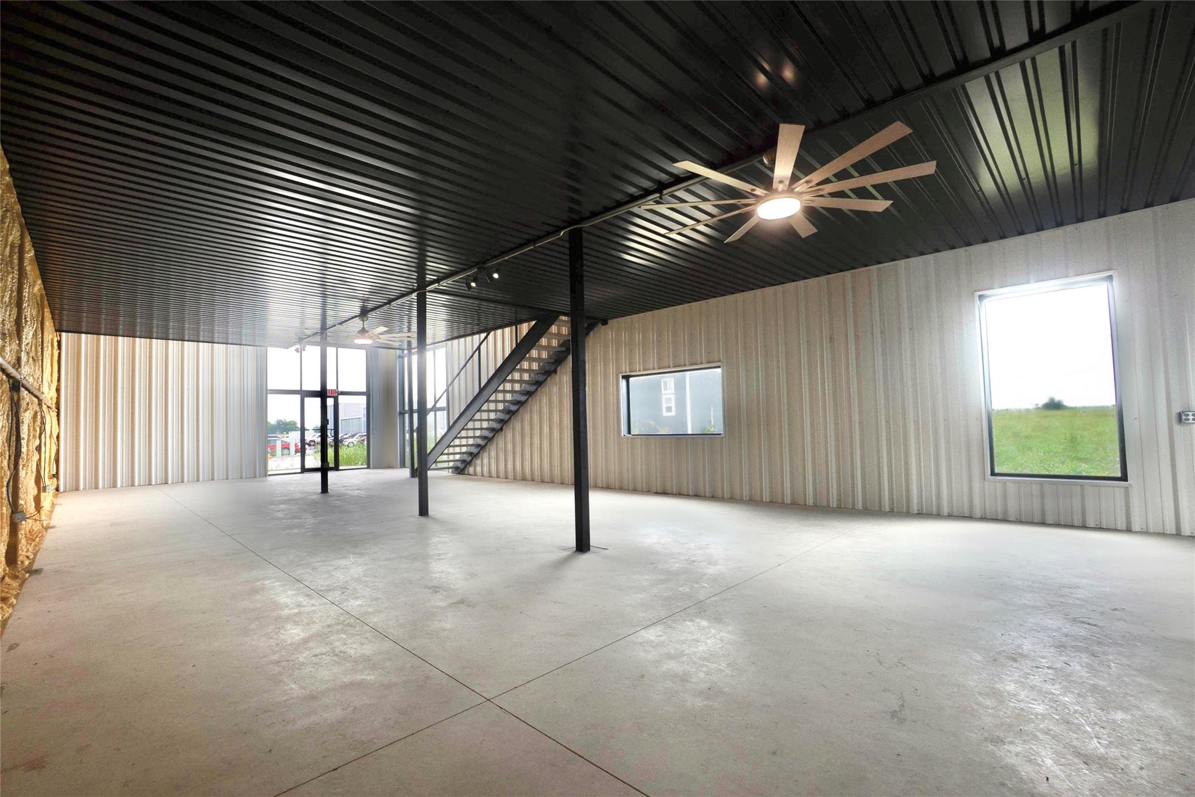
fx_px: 498
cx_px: 598
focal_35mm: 15
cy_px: 398
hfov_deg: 100.4
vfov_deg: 77.3
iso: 320
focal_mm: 10
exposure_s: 1/50
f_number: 8
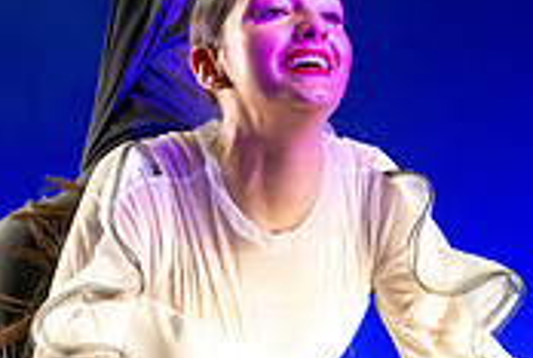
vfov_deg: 8.2
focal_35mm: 168
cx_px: 179
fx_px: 2494
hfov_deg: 12.2
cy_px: 145
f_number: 4
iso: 5000
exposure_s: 1/400
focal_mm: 49
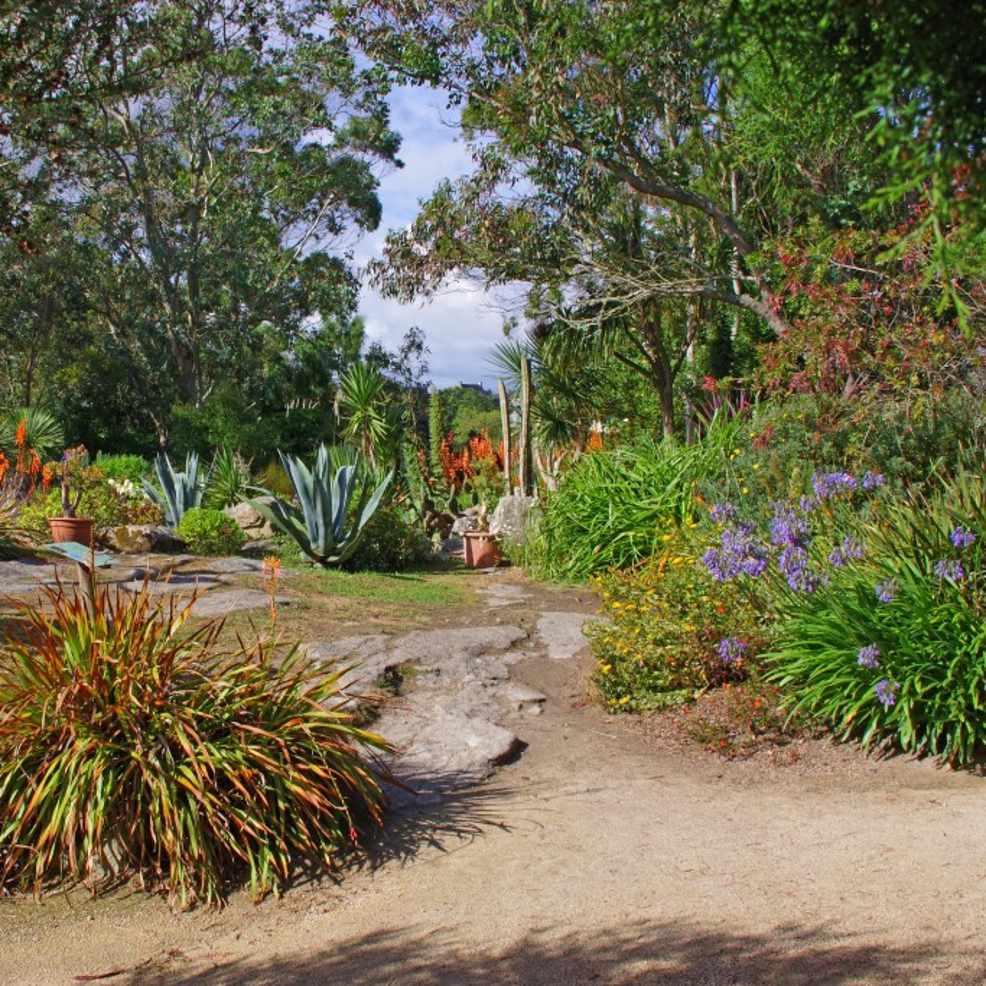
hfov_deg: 38.6
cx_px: 307
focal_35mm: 43
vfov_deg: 39.2
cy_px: 505
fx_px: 1386
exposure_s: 1/125
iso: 200
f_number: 10
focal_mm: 20
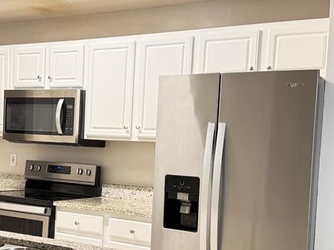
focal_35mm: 53
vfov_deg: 27.4
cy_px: 166
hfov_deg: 36.0
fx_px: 511
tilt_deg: -1.6
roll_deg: -2.7
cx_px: 133
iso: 320
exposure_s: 1/60
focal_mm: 6.76
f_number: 1.78
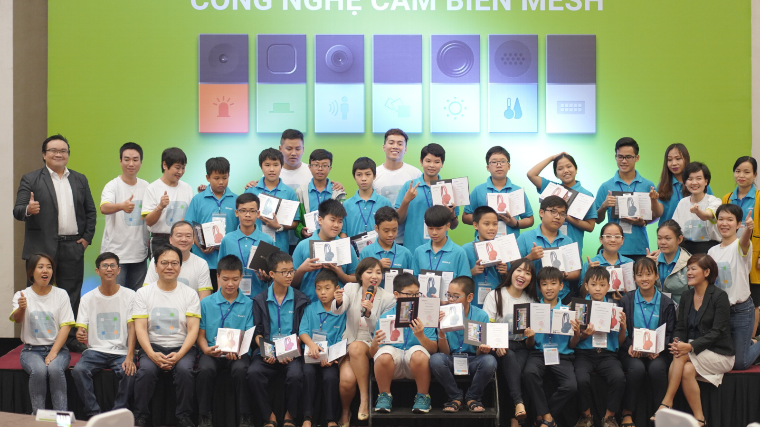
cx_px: 382
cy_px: 184
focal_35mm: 90
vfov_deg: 13.4
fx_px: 1814
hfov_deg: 23.7
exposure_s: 1/100
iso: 2000
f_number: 1.8
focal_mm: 85
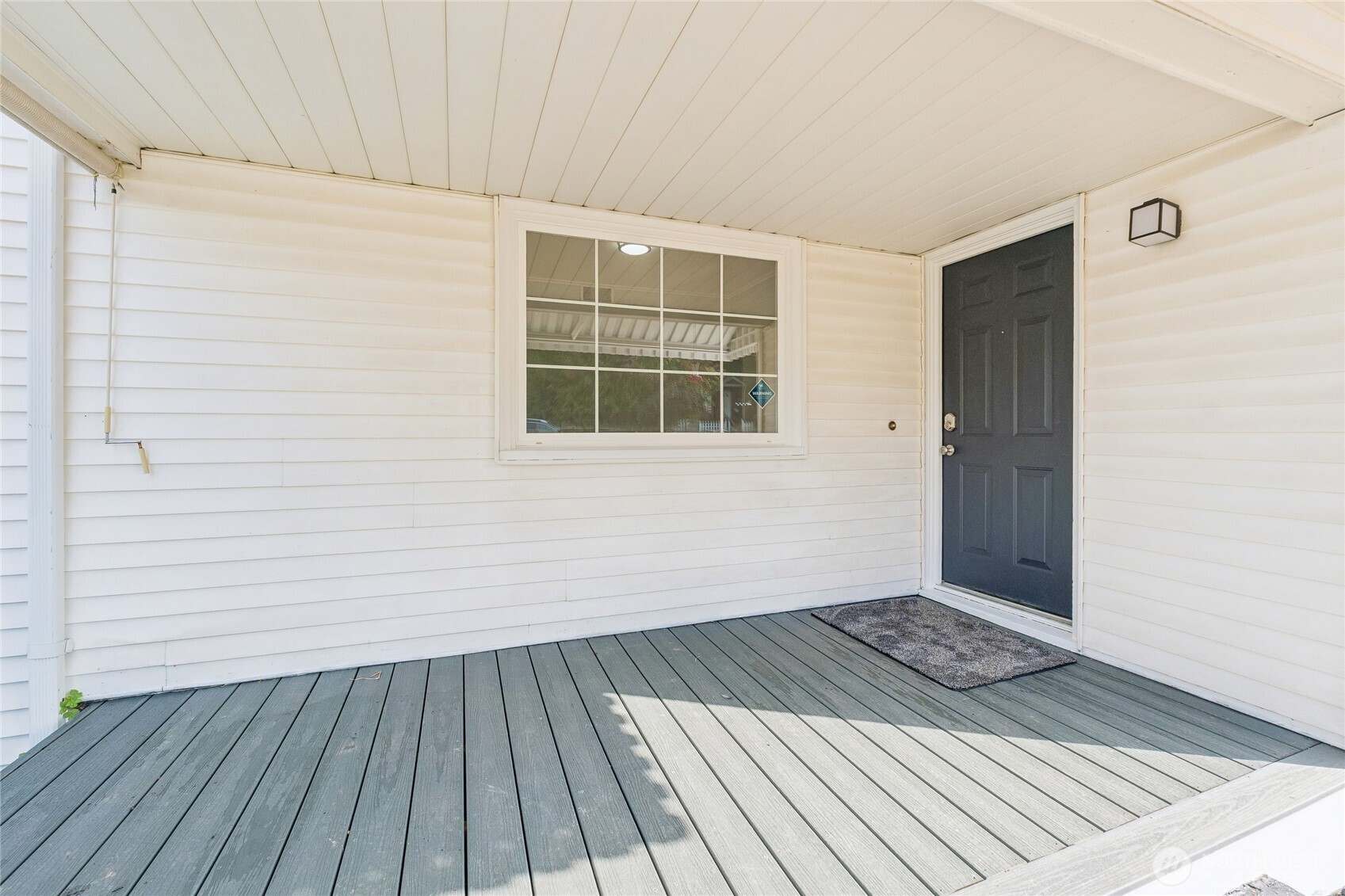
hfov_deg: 100.4
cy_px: 448
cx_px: 672
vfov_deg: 77.3
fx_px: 560
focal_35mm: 15
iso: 250
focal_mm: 10
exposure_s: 1/80
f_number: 9
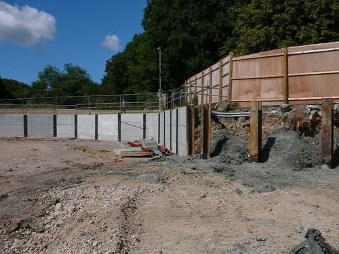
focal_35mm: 35
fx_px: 343
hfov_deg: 52.6
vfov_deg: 40.7
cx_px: 170
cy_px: 127
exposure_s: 1/1300
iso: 80
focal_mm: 5.2
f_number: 5
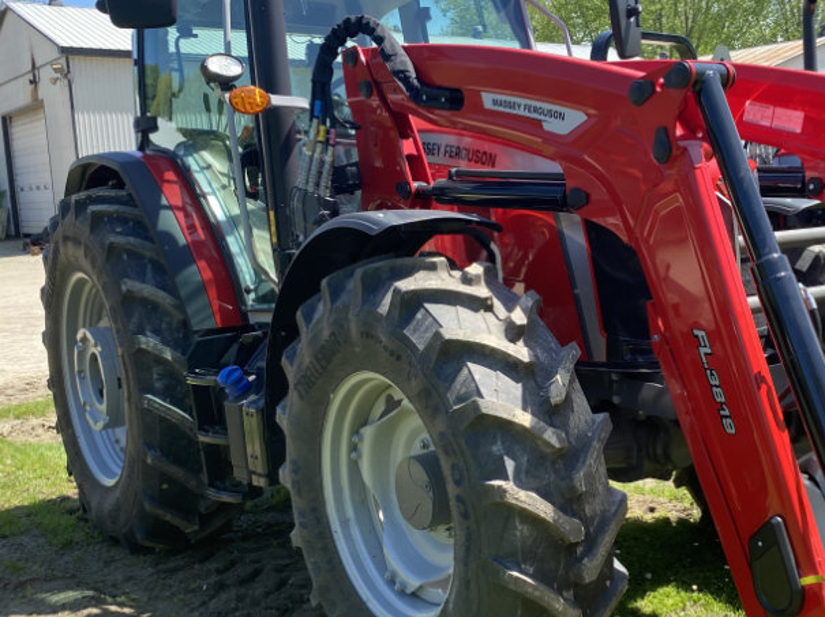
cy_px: 369
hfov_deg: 43.1
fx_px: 1024
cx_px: 573
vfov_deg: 33.5
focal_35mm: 43
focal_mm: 4.2
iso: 32
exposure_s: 1/658
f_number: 1.8
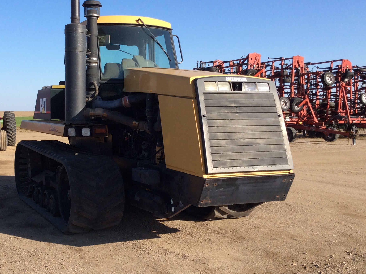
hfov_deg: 40.7
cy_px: 143
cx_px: 116
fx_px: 486
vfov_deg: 31.4
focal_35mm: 46
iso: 32
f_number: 2.4
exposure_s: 1/1121
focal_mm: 3.3
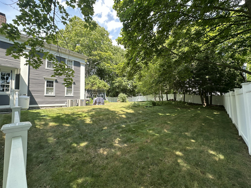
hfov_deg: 102.1
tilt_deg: +4.3
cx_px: 126
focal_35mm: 14
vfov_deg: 85.7
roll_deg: +1.7
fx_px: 102
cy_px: 94
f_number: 2.2
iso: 40
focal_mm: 2.22
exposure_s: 1/218
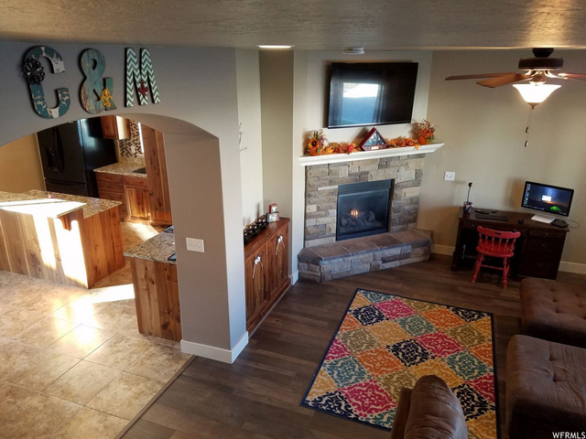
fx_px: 440
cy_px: 220
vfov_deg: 53.1
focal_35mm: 26
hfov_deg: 67.3
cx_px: 293
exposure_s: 1/40
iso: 160
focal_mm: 4.2
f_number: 1.7
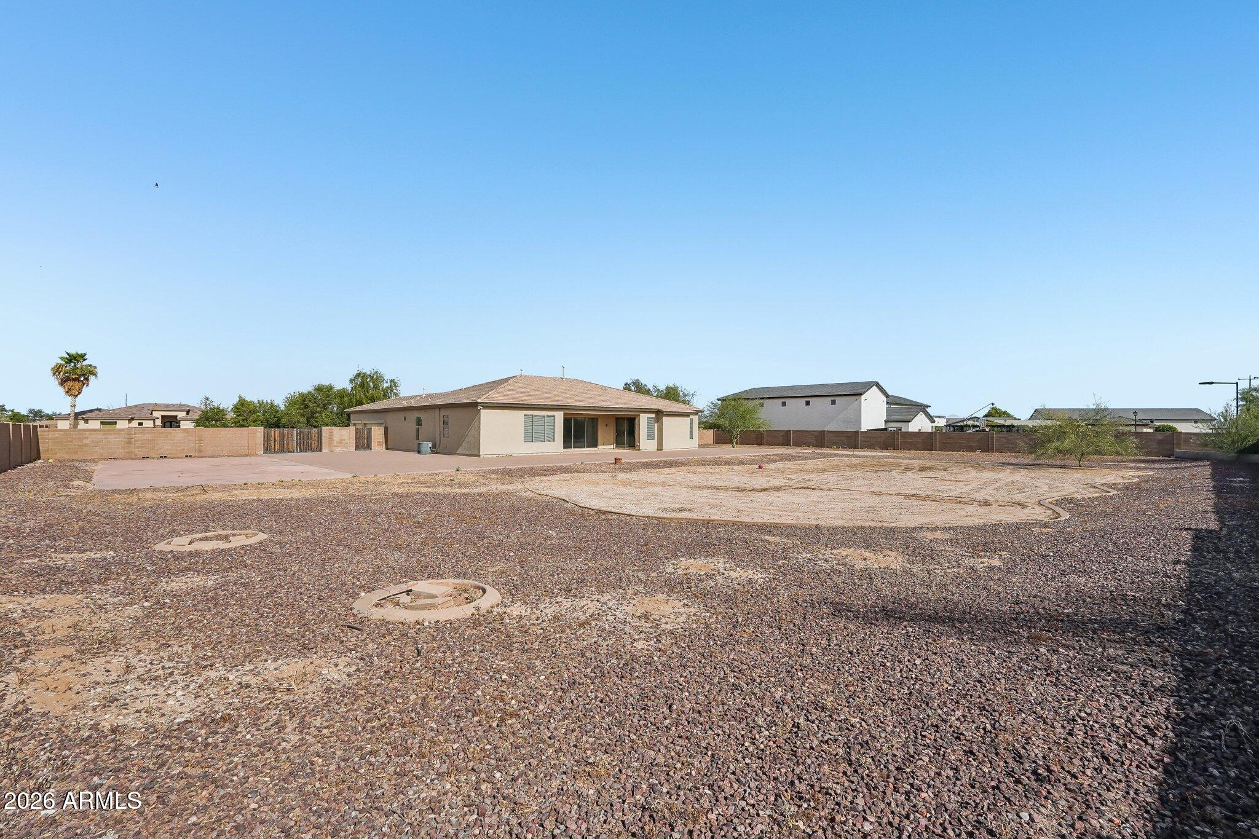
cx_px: 630
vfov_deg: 73.7
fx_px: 559
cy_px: 420
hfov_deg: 96.7
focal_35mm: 16
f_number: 8
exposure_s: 1/1600
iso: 400
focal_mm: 16
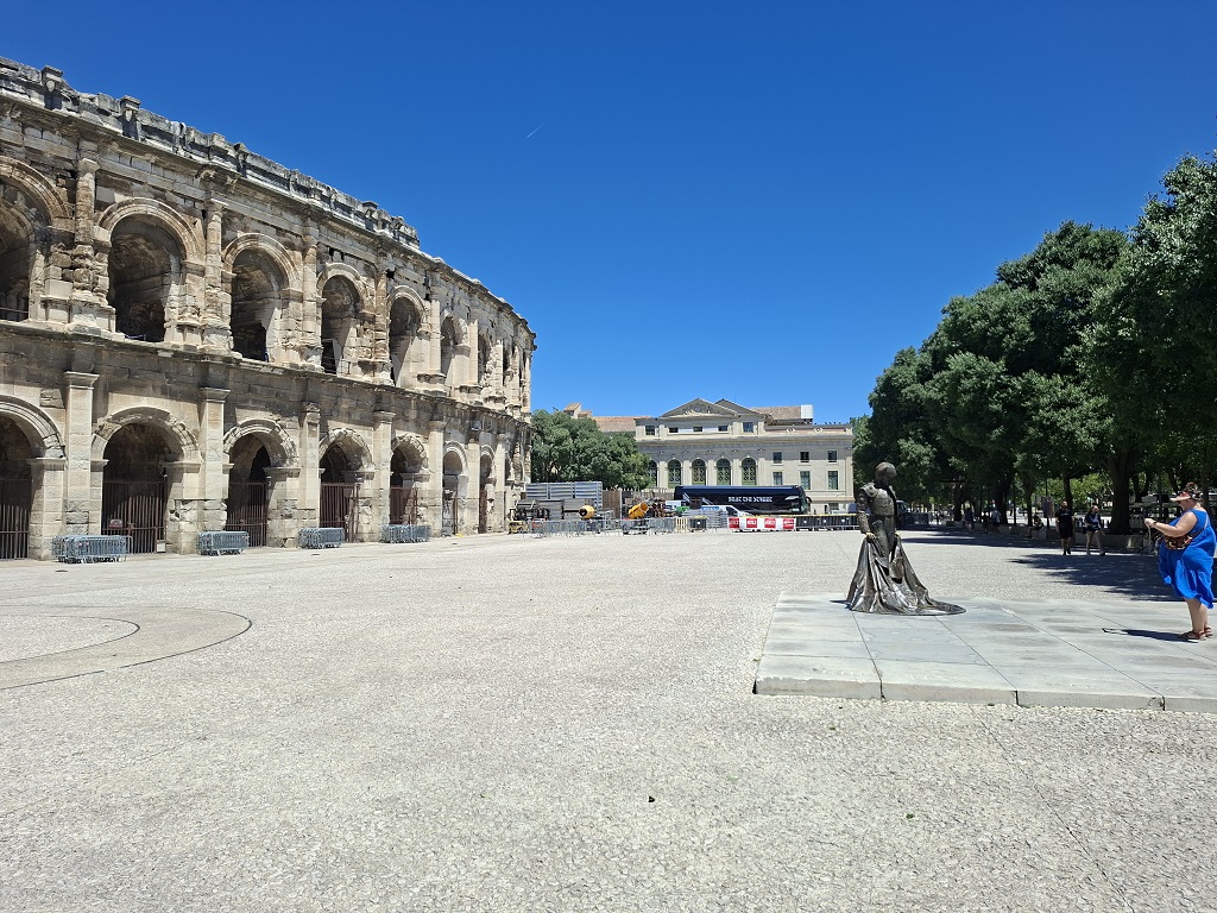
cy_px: 456
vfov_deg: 58.9
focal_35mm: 23
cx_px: 608
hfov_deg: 73.9
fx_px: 809
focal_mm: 5.54
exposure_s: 1/1942
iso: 50
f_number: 1.8
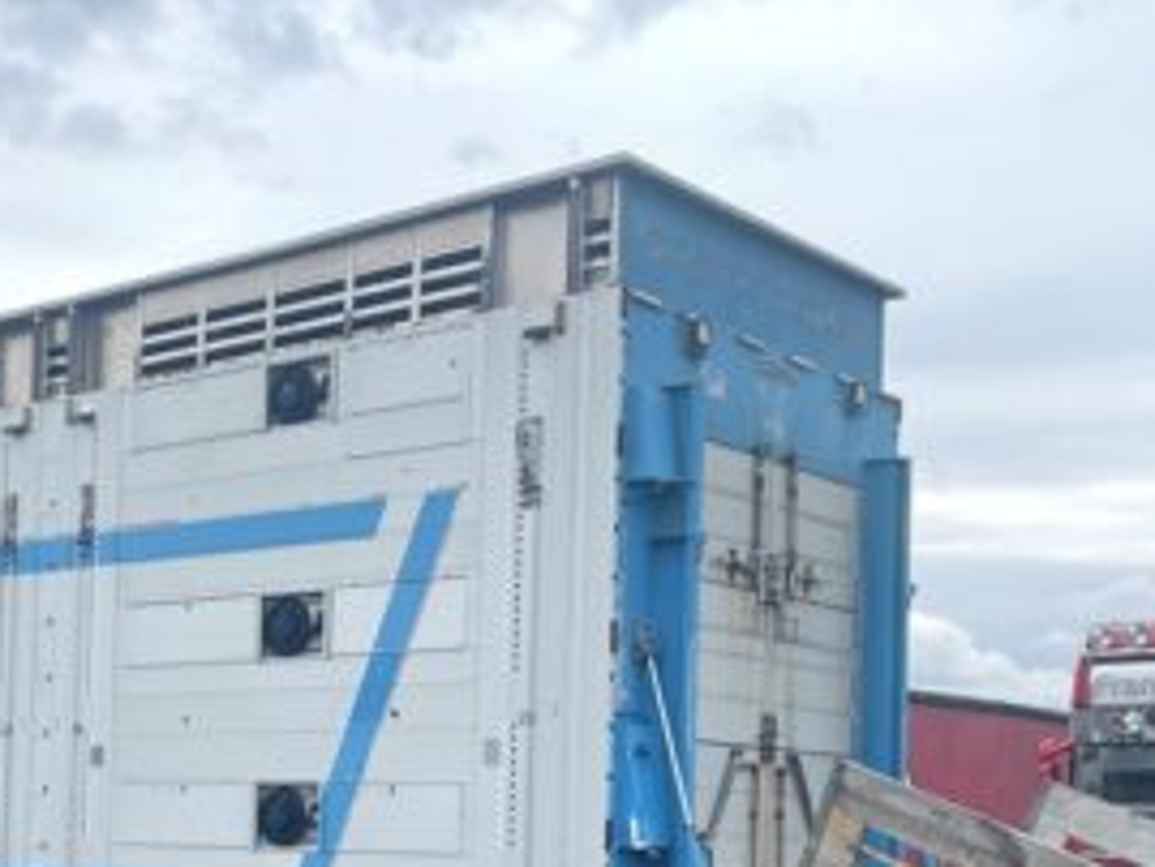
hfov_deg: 32.6
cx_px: 301
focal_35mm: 58
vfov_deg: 24.6
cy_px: 755
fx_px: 1936
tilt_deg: +4.6
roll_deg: -2.1
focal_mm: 4.2
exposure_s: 1/2506
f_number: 1.6
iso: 32
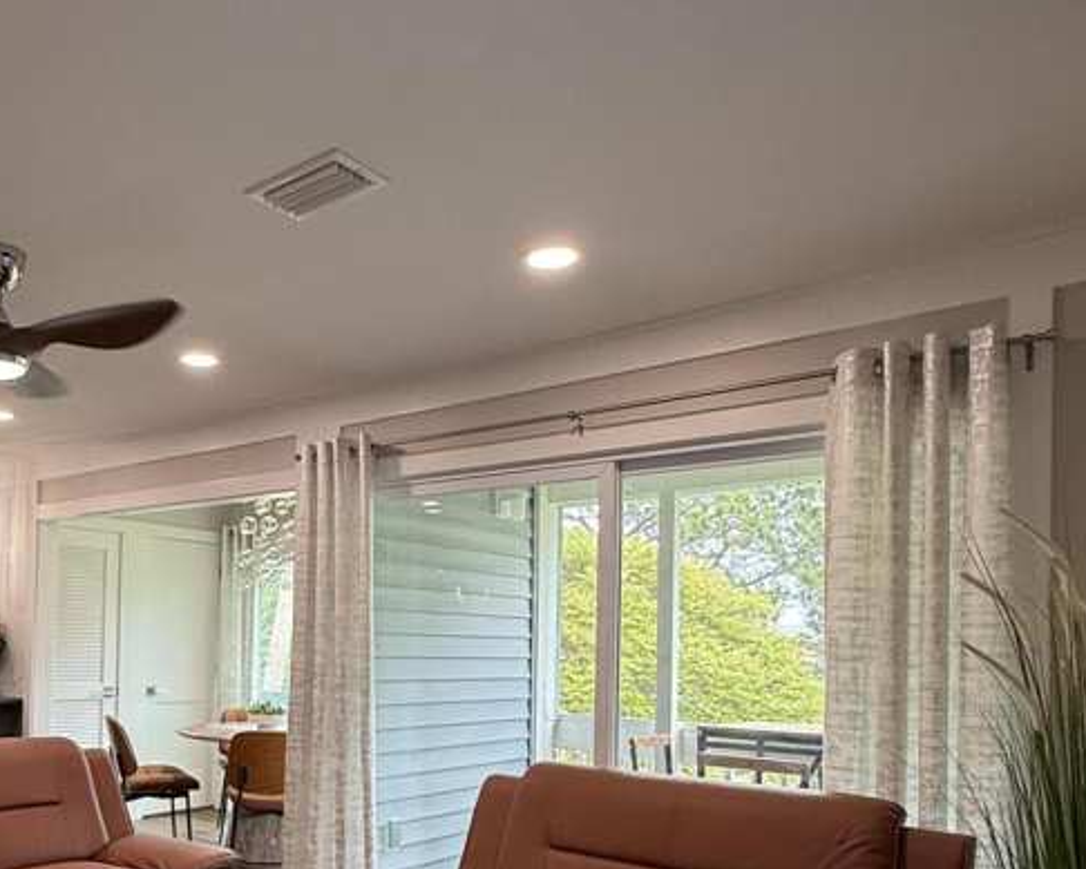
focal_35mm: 30
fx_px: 964
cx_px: 299
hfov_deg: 56.4
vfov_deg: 47.0
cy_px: 634
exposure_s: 1/120
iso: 125
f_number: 2.2
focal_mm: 2.22
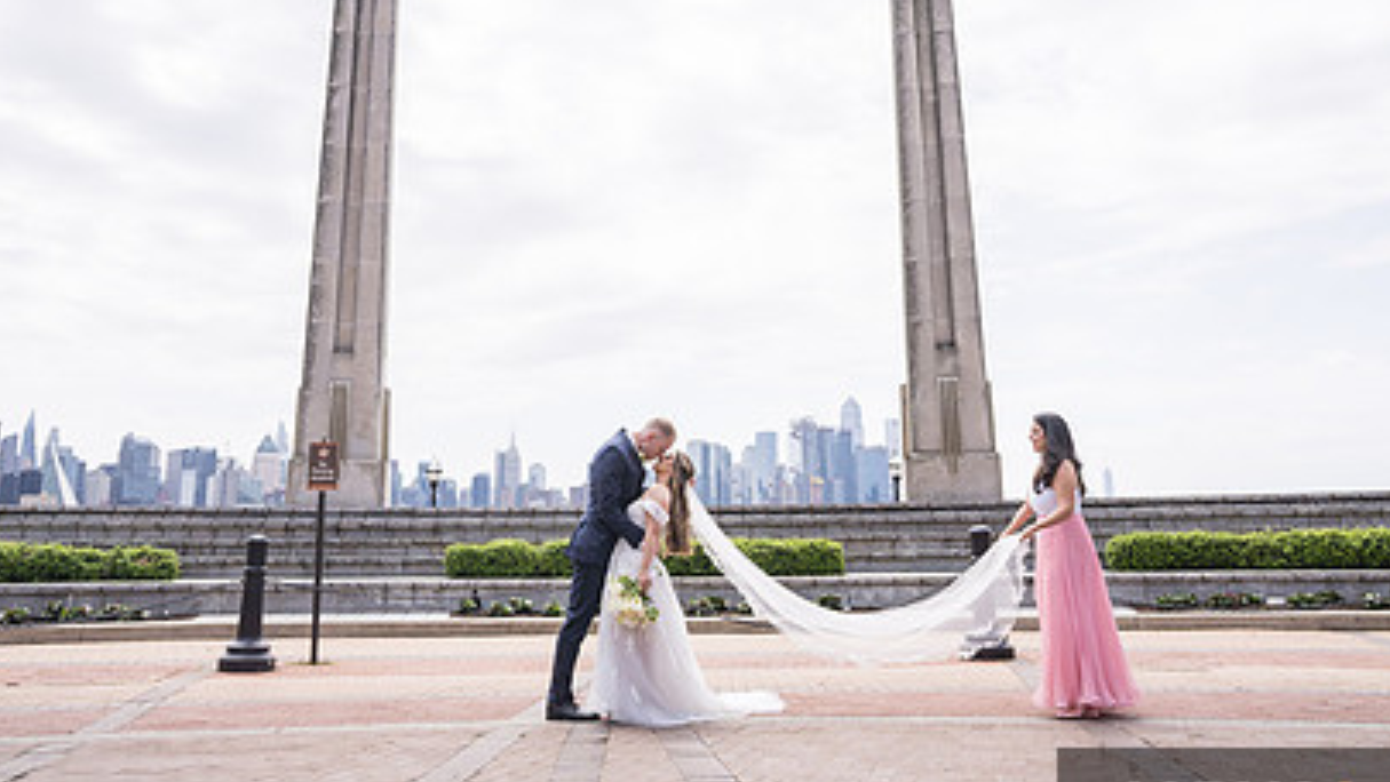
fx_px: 1106
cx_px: 676
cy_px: 300
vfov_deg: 38.8
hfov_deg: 64.3
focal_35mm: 30
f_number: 2.8
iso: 100
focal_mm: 20
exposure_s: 1/1600
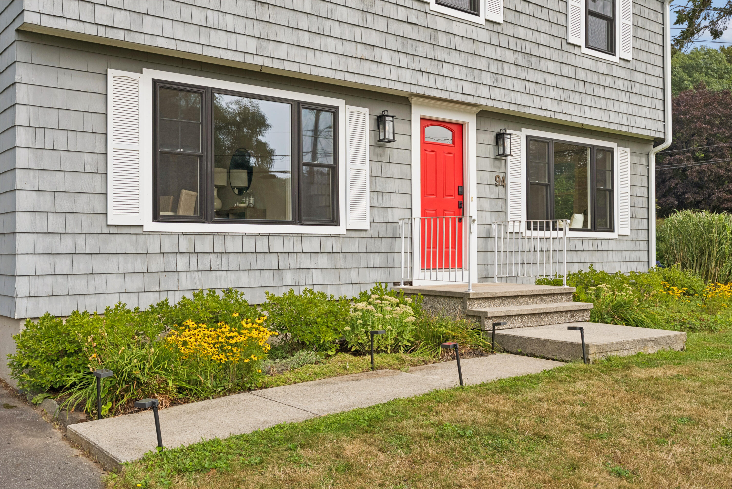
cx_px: 366
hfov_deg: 54.4
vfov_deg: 37.9
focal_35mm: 35
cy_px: 244
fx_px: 712
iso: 320
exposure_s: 1/800
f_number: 7.1
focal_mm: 35
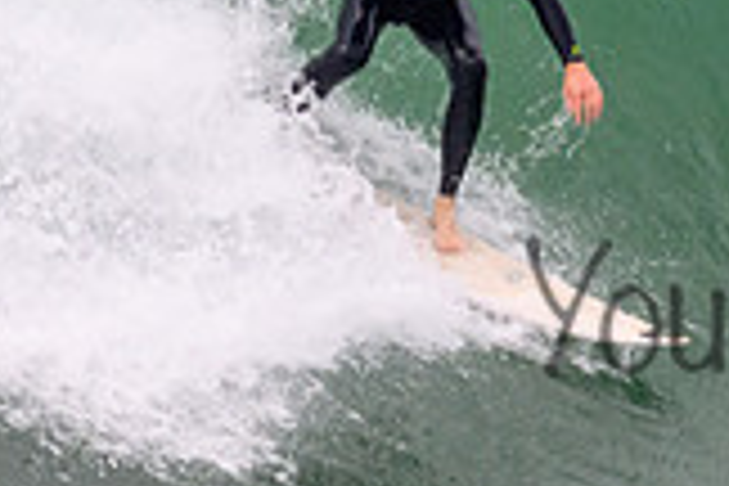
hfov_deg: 0.6
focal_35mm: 3592
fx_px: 72732
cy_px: -14
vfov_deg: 0.4
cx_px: 734
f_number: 11
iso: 1100
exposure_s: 1/2000
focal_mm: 760
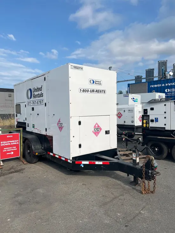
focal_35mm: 26
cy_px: 116
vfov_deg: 67.3
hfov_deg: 53.1
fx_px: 175
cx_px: 88
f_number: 1.6
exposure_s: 1/4854
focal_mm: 5.1
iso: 50
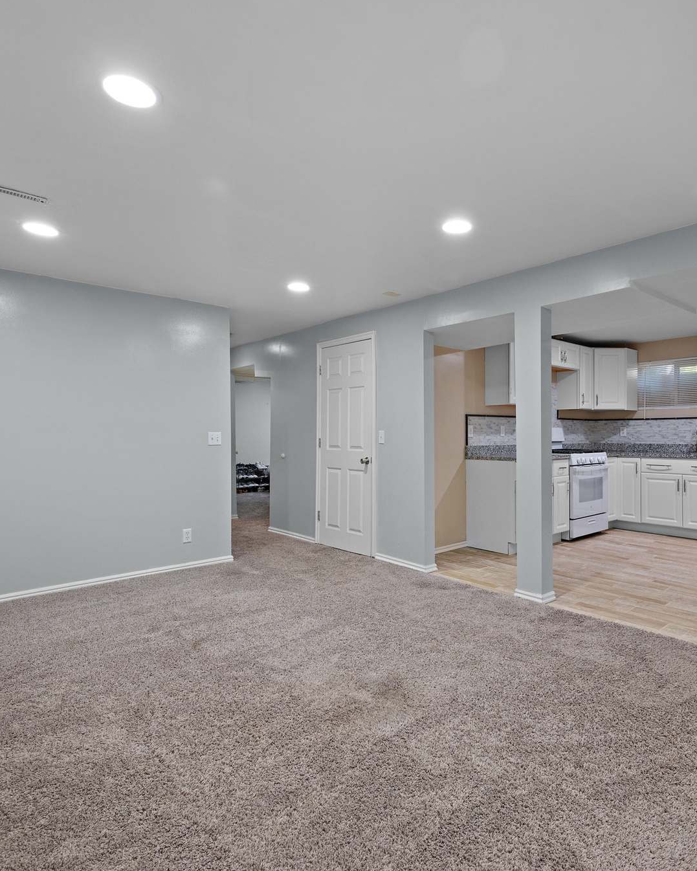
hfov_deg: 67.2
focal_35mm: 20
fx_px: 516
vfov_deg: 80.4
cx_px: 429
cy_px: 440
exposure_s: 1
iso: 500
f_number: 8
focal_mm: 14
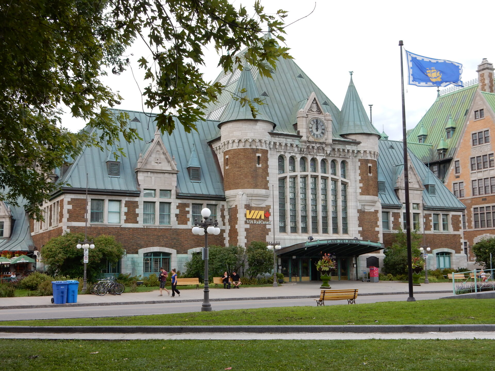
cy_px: 186
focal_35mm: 43
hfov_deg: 43.9
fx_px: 615
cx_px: 248
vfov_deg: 33.6
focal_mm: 7.6
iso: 125
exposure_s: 1/60
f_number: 4.2
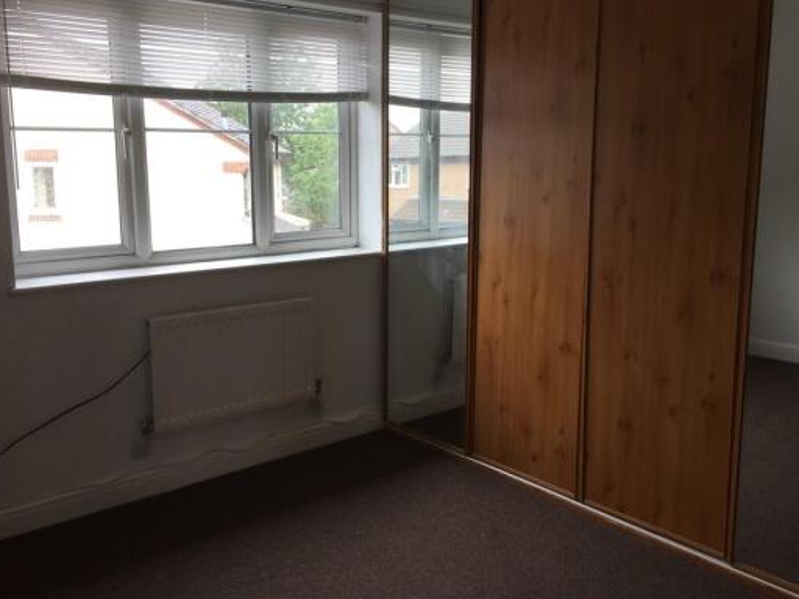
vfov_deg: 42.9
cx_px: 385
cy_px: 282
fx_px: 762
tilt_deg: -9.8
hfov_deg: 55.3
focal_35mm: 33
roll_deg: -0.2
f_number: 2.2
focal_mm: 4.15
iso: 32
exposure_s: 1/100
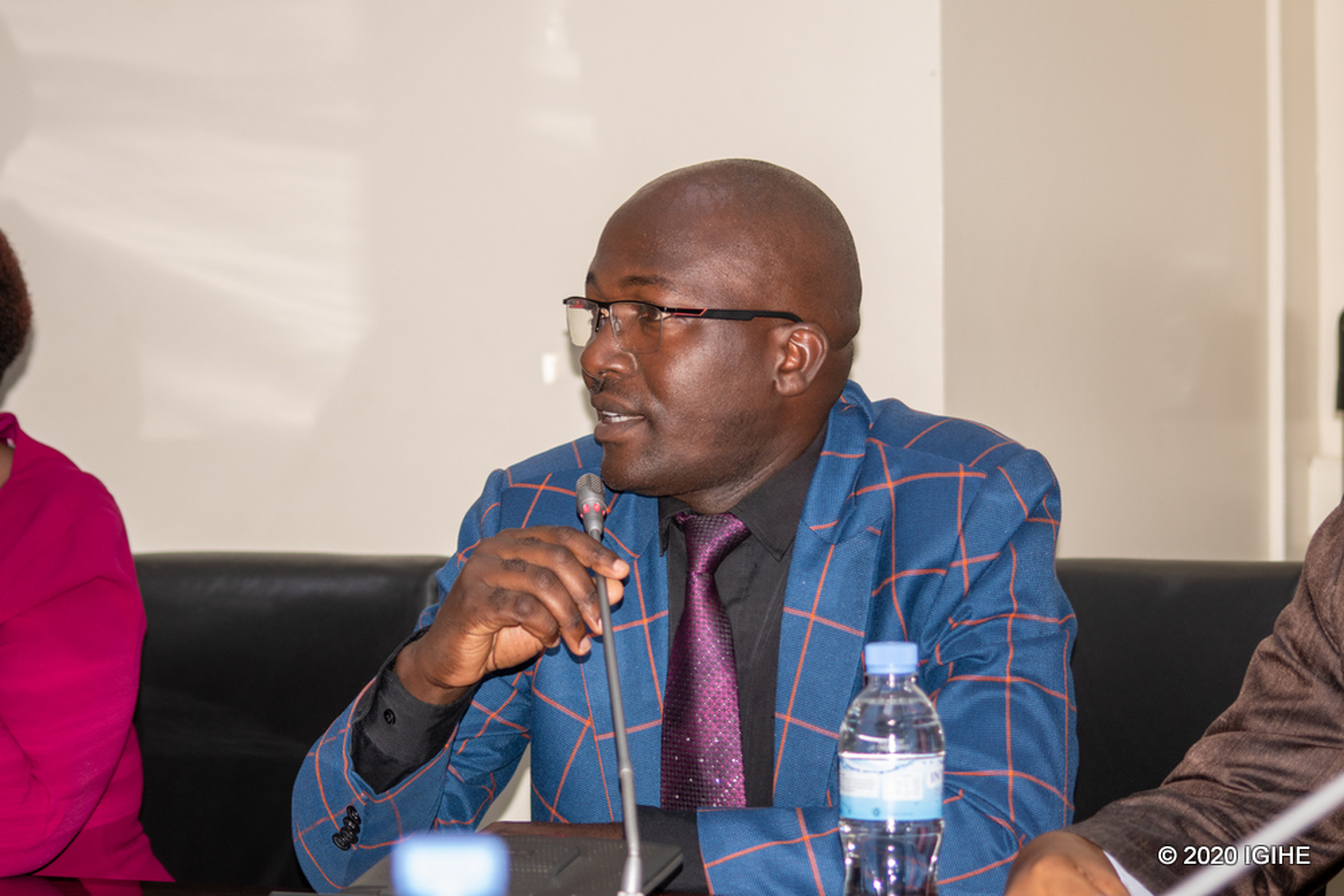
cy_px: 448
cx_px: 672
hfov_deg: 19.5
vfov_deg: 13.0
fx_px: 3920
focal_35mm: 105
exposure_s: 1/100
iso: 250
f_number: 4.5
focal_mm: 70
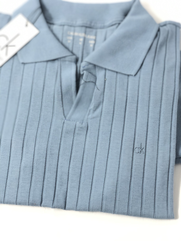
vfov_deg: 36.8
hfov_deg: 28.0
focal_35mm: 52
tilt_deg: -73.7
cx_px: 90
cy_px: 120
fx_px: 363
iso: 32
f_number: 2.4
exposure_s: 1/60
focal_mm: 6
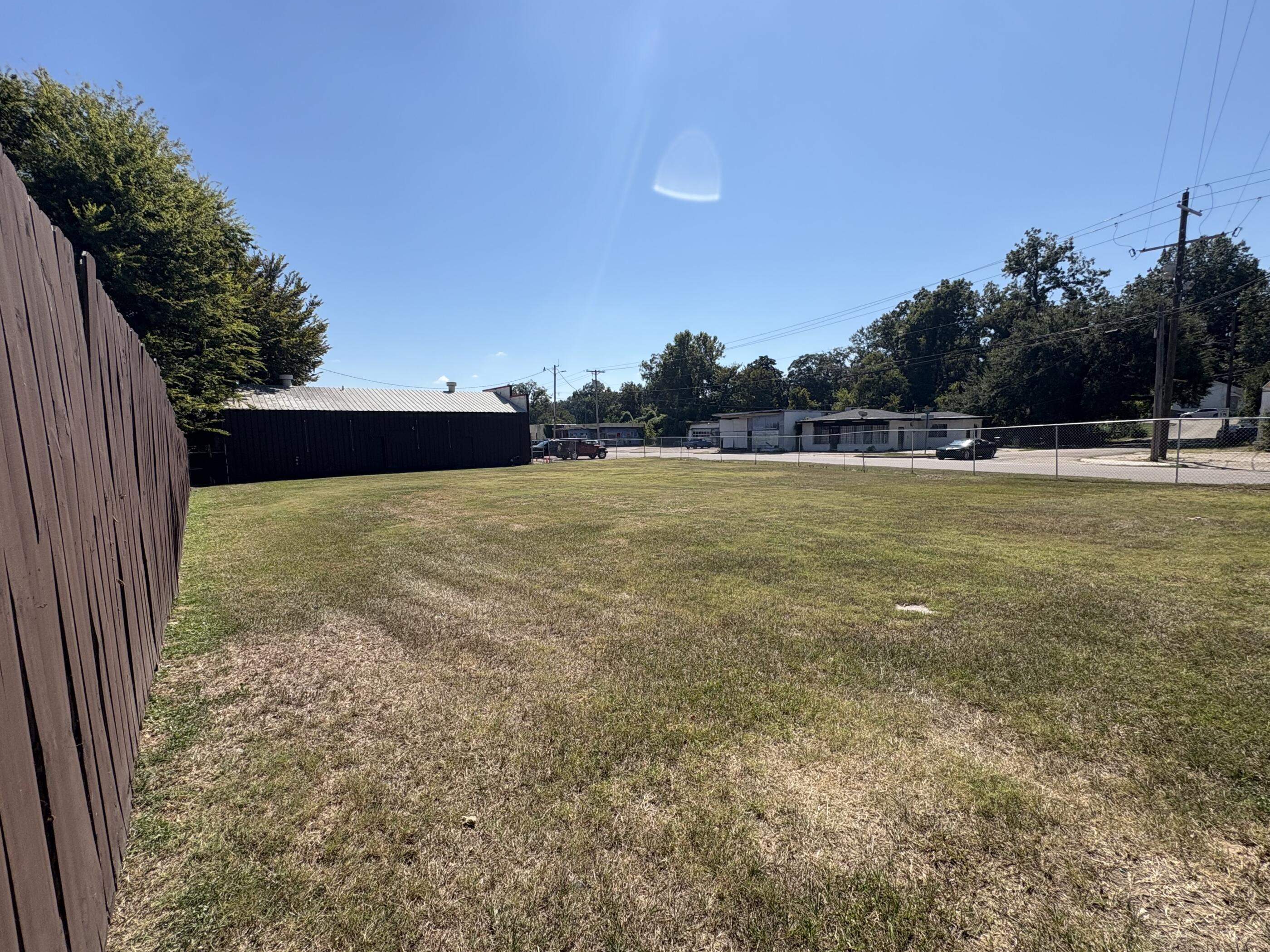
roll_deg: +0.7
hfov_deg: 98.2
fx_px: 550
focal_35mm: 15
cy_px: 505
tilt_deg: -8.5
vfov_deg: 81.7
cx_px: 637
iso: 50
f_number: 2.2
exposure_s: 1/2415
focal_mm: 2.22
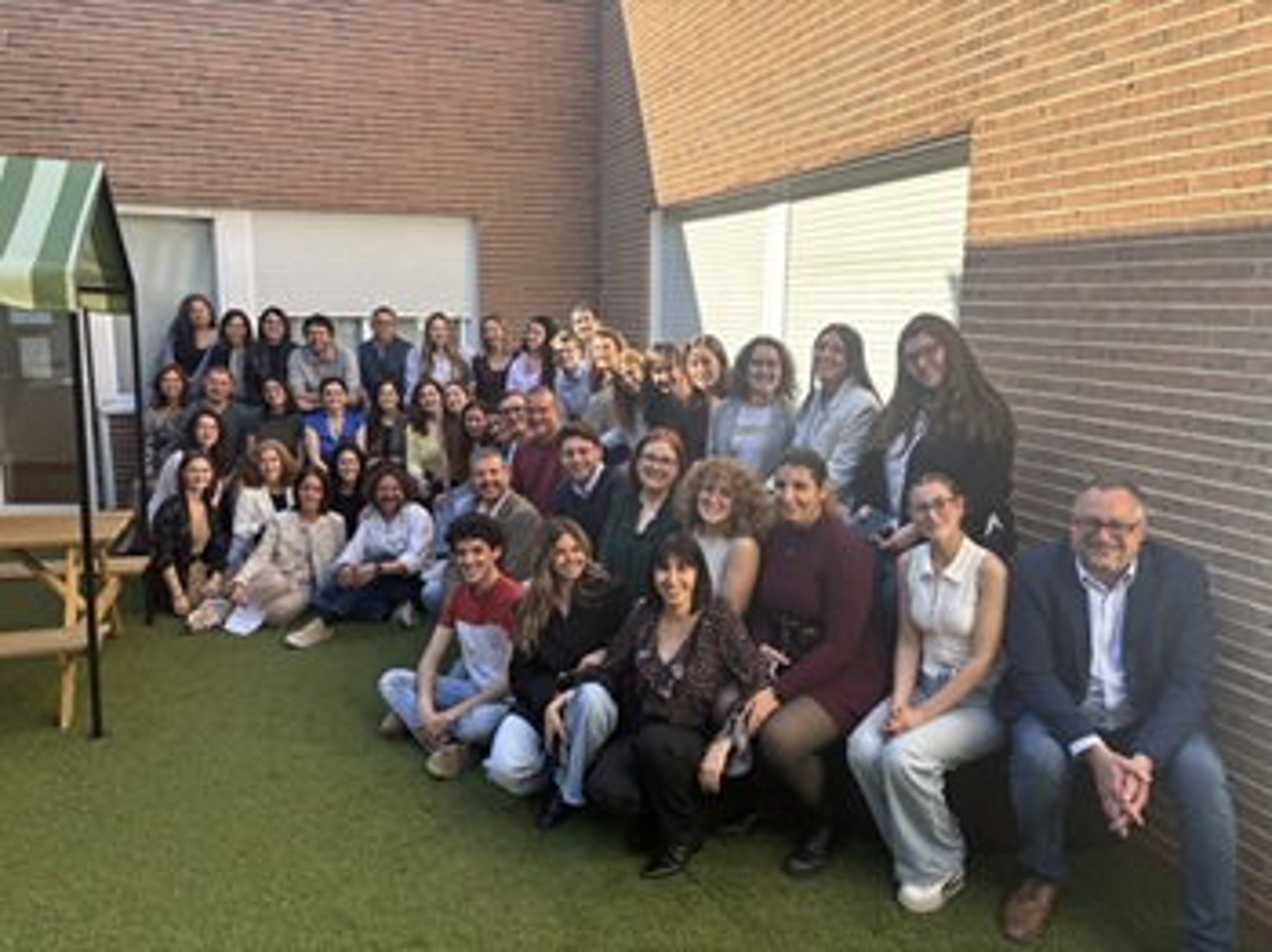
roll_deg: -1.2
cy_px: 476
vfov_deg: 53.0
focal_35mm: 26
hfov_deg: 67.3
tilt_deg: -10.7
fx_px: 955
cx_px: 636
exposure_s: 1/539
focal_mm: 5.96
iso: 50
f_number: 1.6
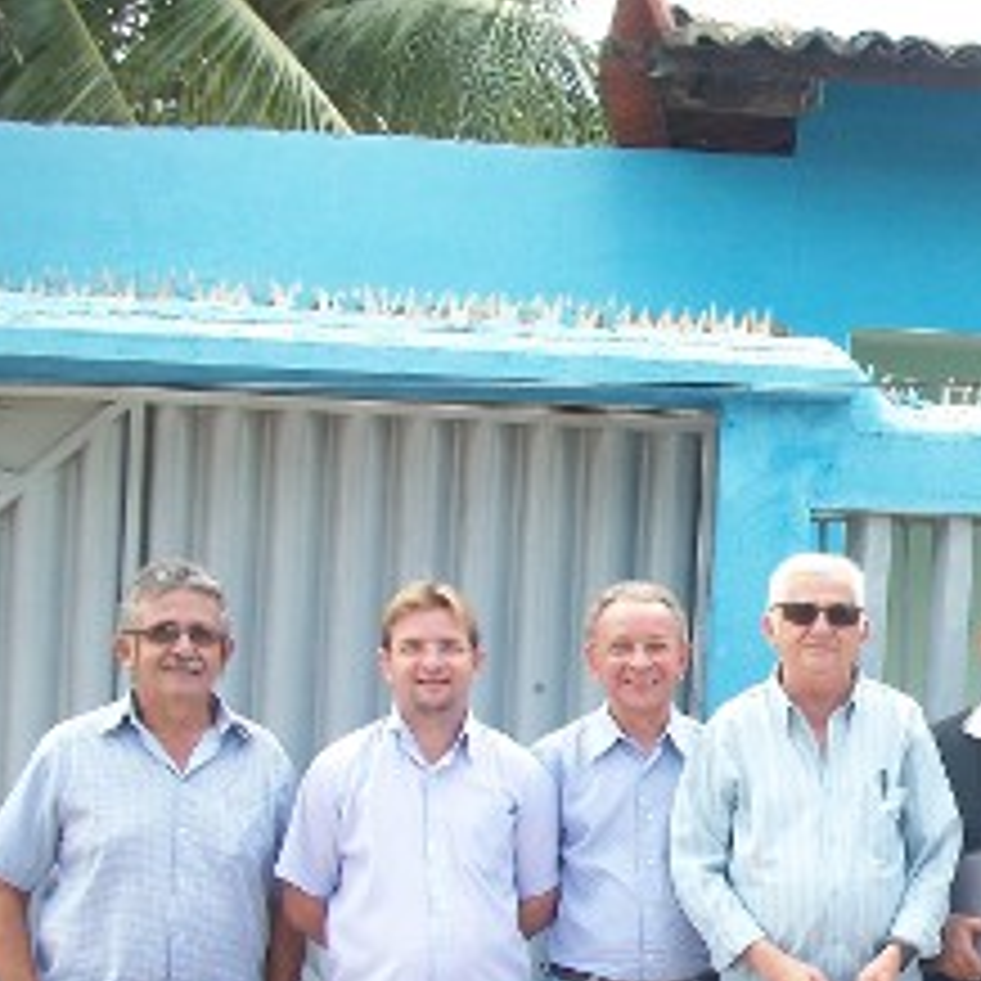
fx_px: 2084
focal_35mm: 65
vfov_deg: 25.8
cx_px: 1040
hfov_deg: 24.9
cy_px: 839
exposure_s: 1/160
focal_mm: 5.7
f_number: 2.9
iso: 80
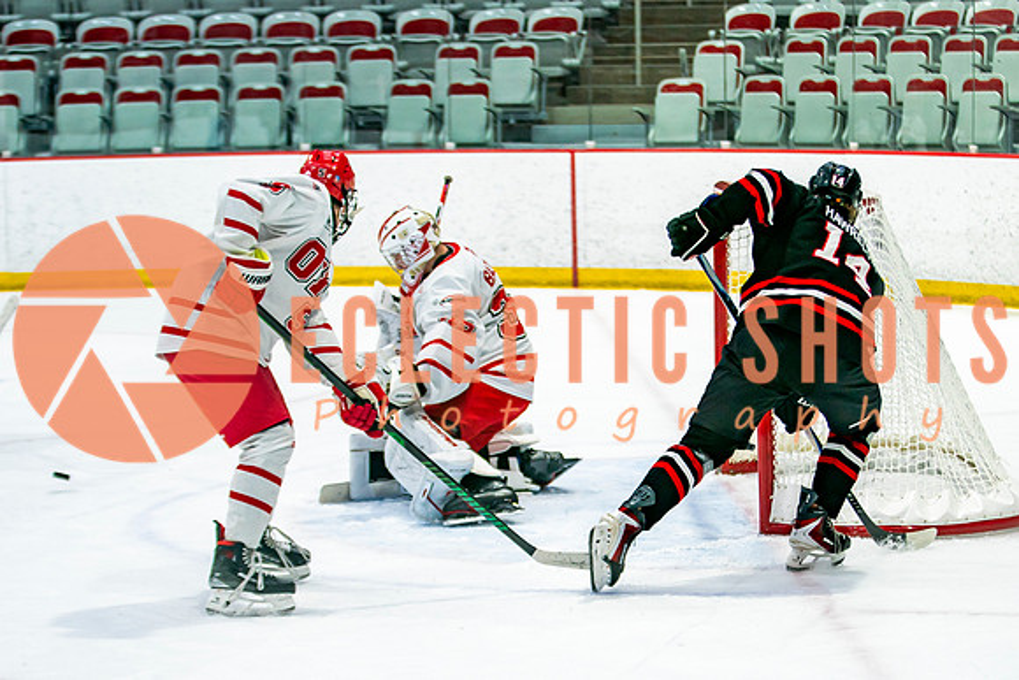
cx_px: 661
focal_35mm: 128
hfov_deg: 16.0
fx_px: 3617
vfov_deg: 10.7
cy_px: 504
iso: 500
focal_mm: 75
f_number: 2.8
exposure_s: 1/640
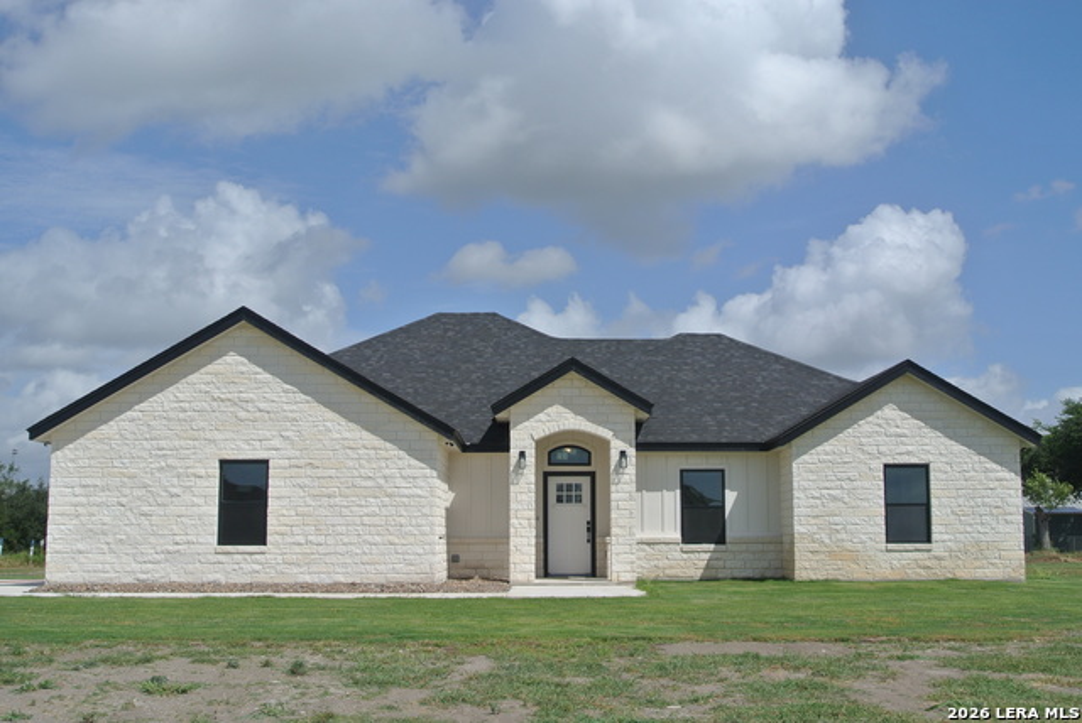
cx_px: 541
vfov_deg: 30.6
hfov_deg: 44.5
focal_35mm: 44
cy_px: 362
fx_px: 1324
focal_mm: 16.3
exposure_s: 1/1000
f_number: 5.6
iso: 100
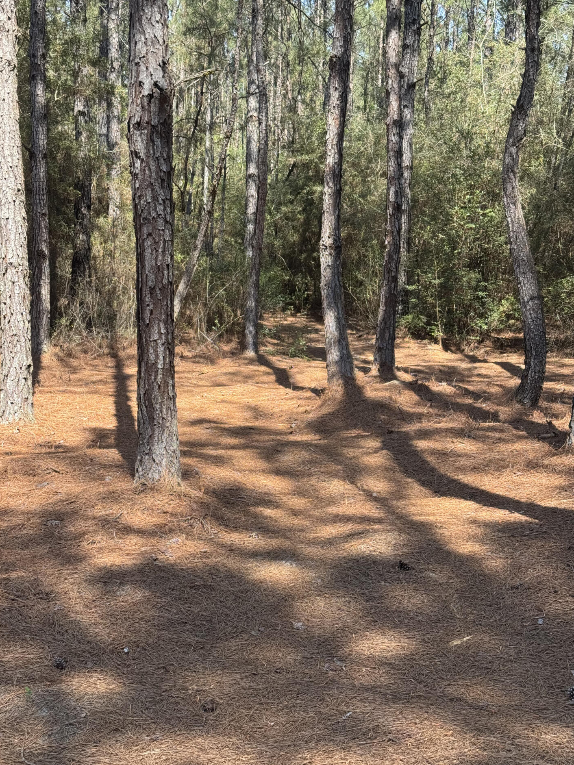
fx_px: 1127
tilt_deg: -8.2
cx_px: 274
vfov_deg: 37.5
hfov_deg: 28.6
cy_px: 393
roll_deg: -1.1
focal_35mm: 51
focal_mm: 6.76
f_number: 1.78
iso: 64
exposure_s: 1/678
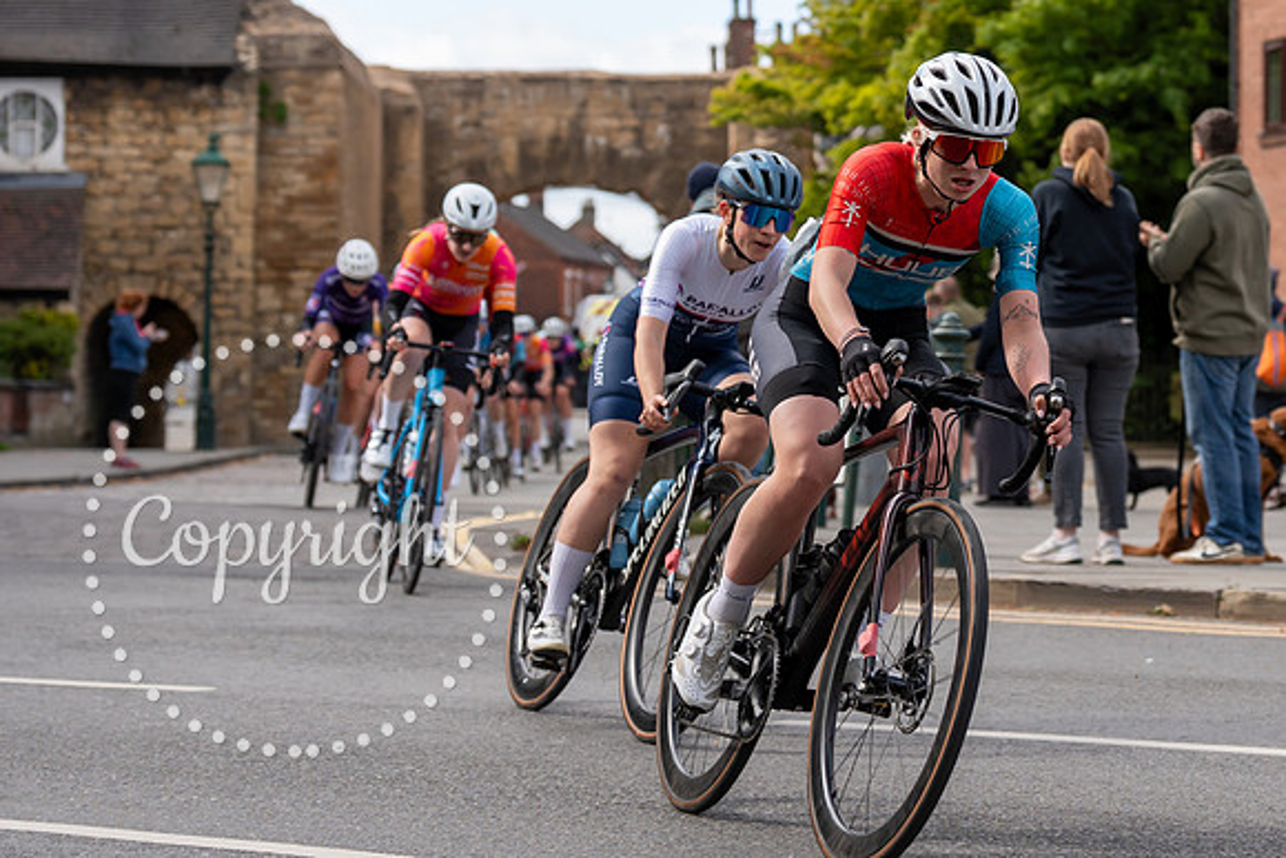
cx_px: 1052
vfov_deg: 11.9
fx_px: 4092
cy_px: 156
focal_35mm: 115
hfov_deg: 17.7
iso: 200
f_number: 4
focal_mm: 70
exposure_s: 1/1000
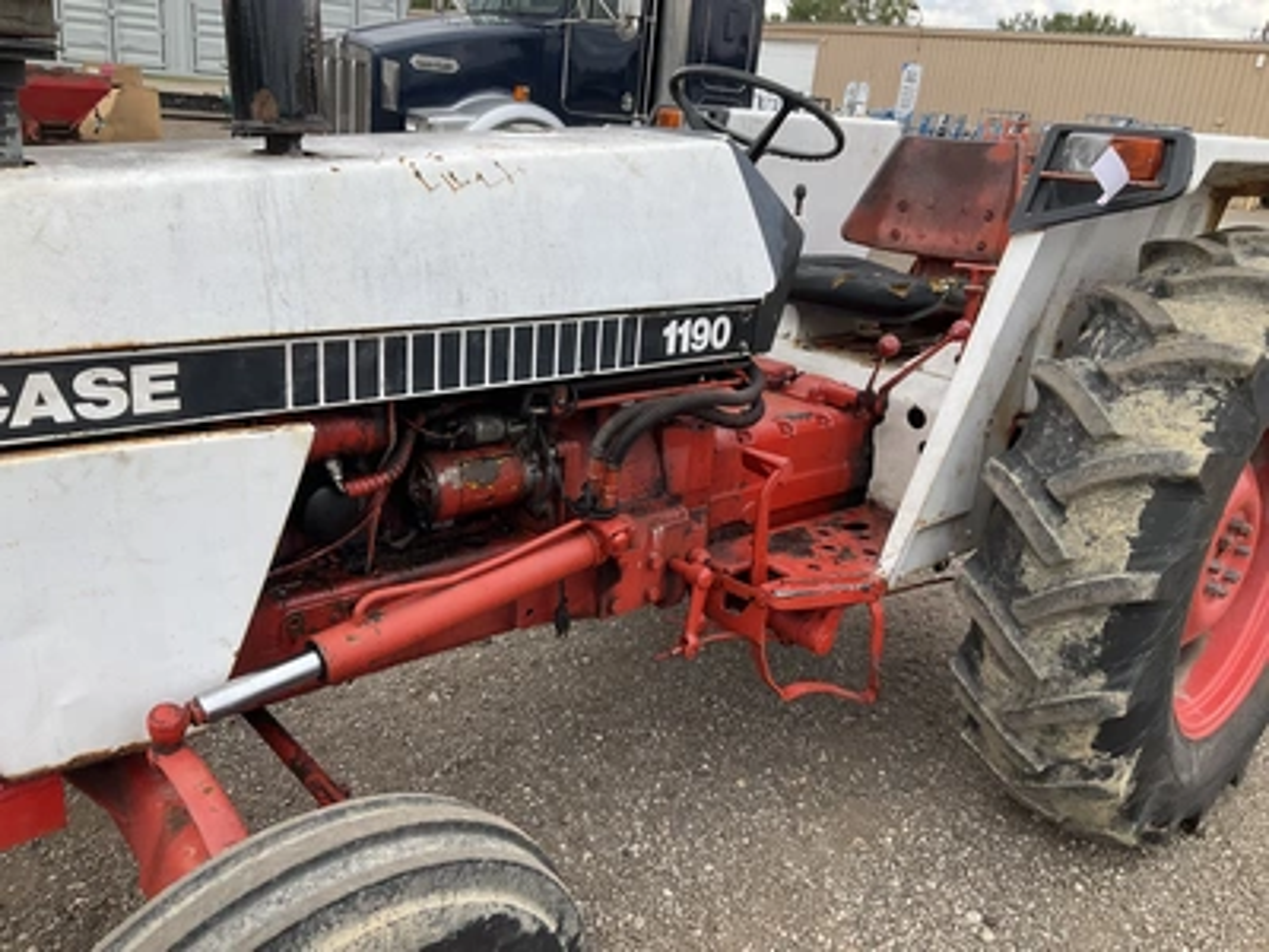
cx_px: 634
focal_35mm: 29
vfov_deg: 48.2
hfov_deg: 61.7
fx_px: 1063
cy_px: 476
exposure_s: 1/869
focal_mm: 3
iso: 25
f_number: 1.8
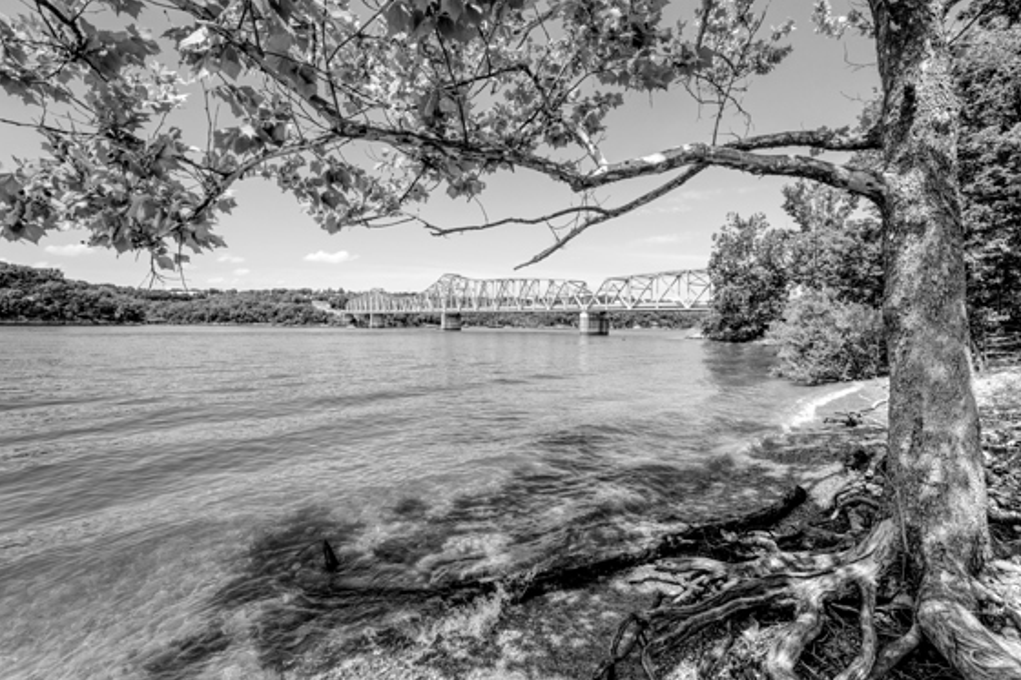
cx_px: 514
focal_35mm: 15
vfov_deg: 77.2
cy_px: 319
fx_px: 425
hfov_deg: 100.4
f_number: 9
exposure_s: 1/1250
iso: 400
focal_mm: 14
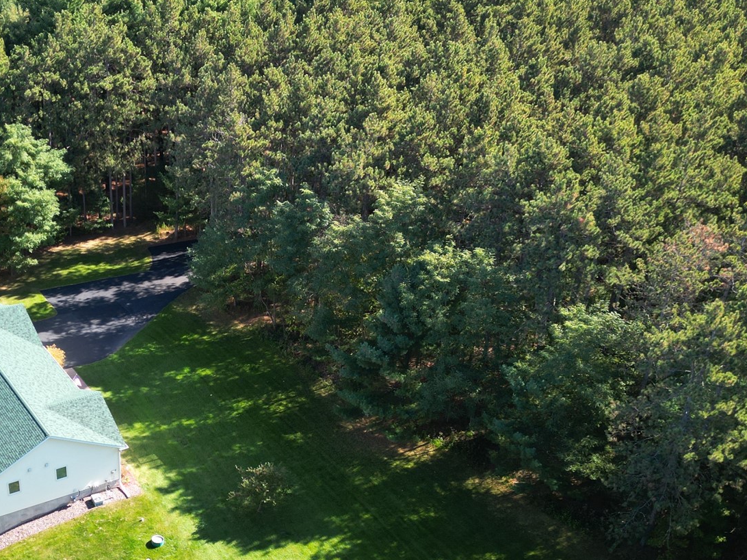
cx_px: 166
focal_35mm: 45
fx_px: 971
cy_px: 420
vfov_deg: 31.6
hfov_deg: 40.6
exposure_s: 1/200
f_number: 1.7
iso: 110
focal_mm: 6.72
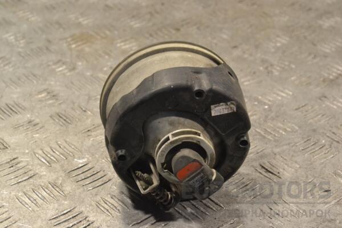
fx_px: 784
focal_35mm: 82
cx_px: 171
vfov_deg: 16.6
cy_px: 114
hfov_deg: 24.6
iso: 3200
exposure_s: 1/320
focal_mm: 55
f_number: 9
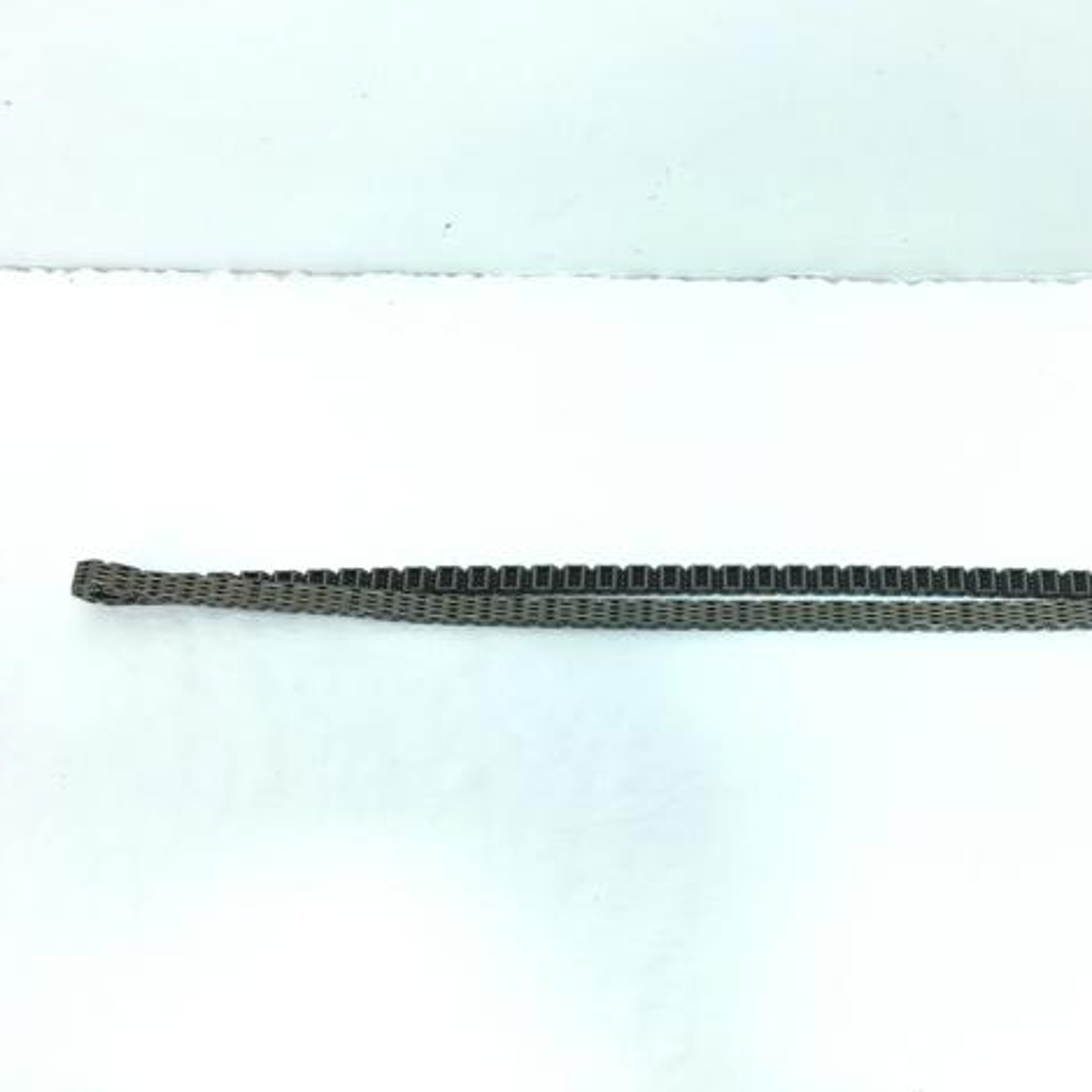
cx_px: 740
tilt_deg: -60.2
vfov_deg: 47.2
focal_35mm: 35
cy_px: 547
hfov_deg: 46.4
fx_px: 1249
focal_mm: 4.15
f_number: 2.2
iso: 25
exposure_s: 1/269
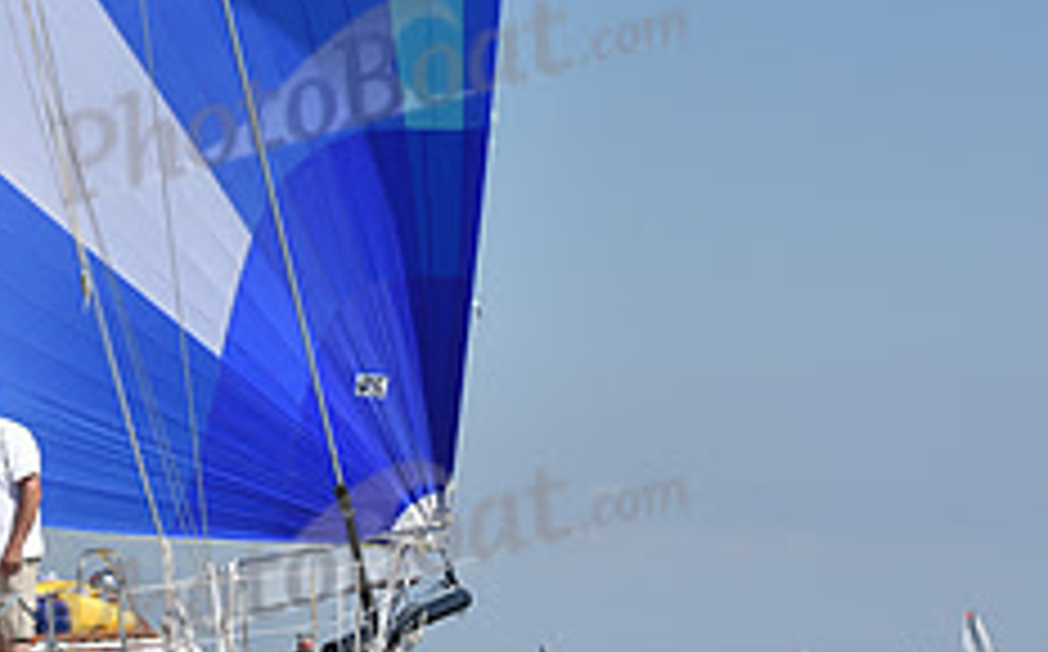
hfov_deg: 11.6
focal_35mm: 178
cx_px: -175
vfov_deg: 7.3
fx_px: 5078
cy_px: 384
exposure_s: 1/1250
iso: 320
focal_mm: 70
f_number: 10
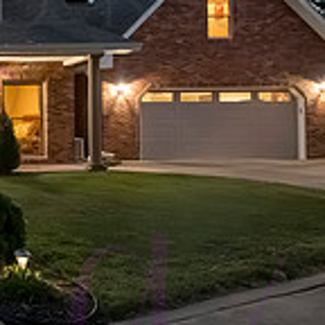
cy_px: 119
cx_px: -150
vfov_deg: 33.8
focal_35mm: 50
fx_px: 531
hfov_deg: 26.0
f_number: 2.8
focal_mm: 14
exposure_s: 1/60
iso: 5000
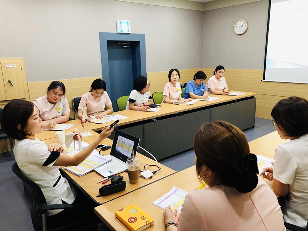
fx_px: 249
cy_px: 116
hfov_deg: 63.4
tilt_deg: -13.9
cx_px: 154
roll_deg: +1.5
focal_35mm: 28
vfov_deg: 49.7
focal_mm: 4
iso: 50
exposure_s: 1/15
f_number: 1.8
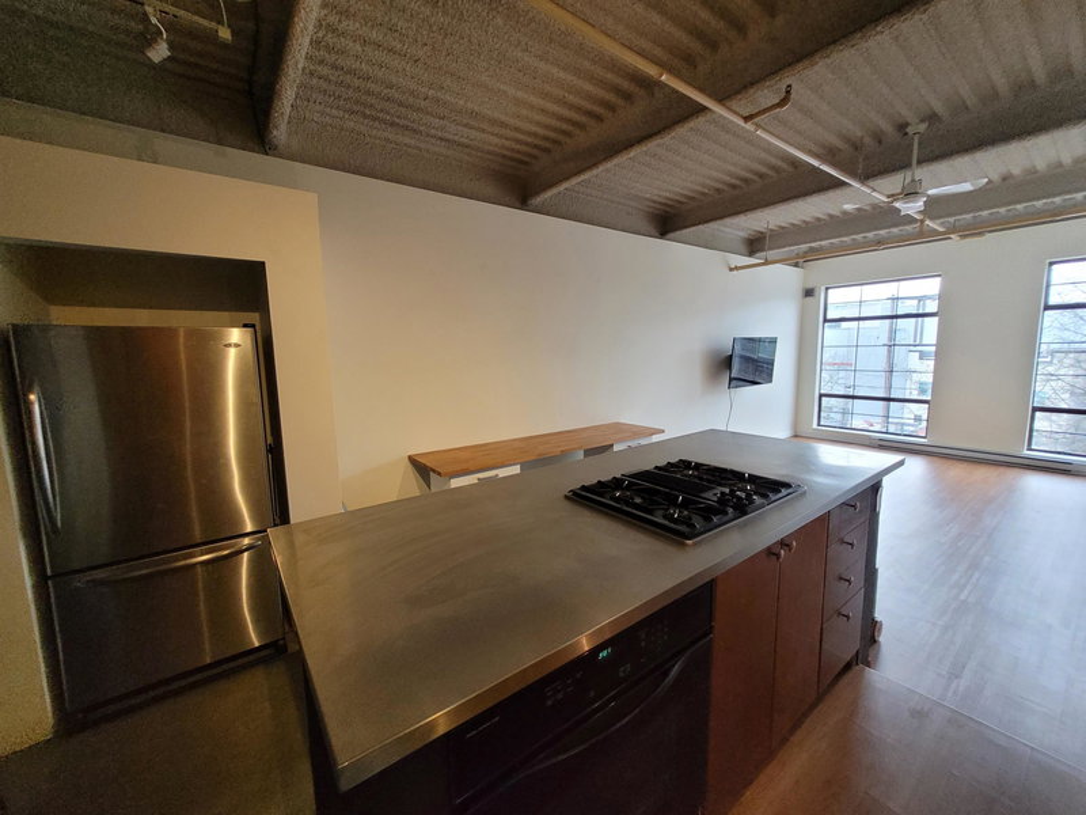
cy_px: 408
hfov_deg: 106.2
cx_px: 543
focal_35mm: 13
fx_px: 408
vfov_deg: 89.9
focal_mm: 1.74
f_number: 2.2
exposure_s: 1/59
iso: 400
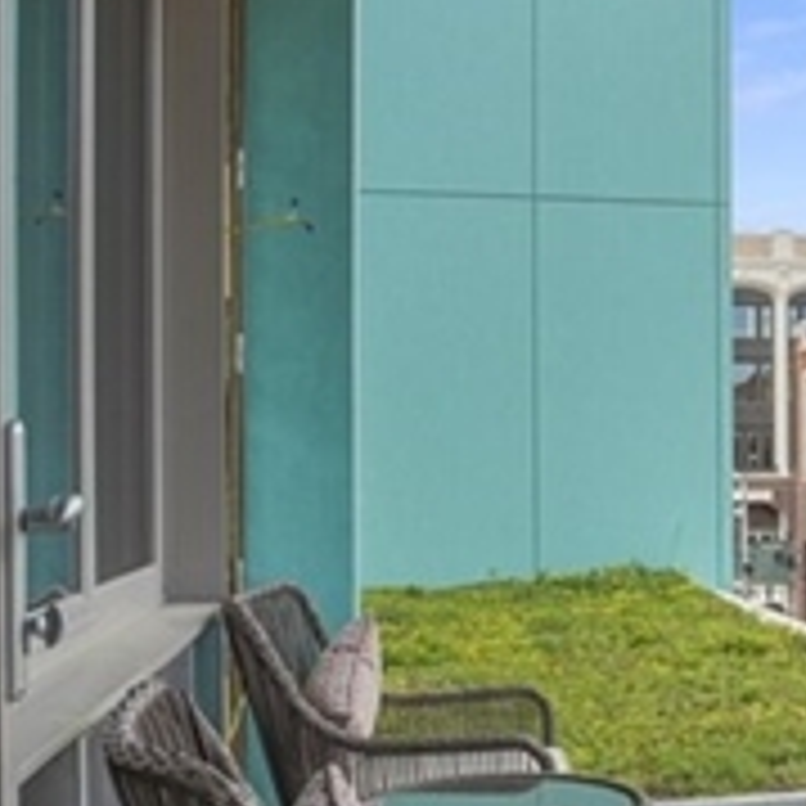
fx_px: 1343
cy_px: 471
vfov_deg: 33.3
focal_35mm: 51
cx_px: 732
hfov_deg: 31.7
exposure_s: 1/80
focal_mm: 21
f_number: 11
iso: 250
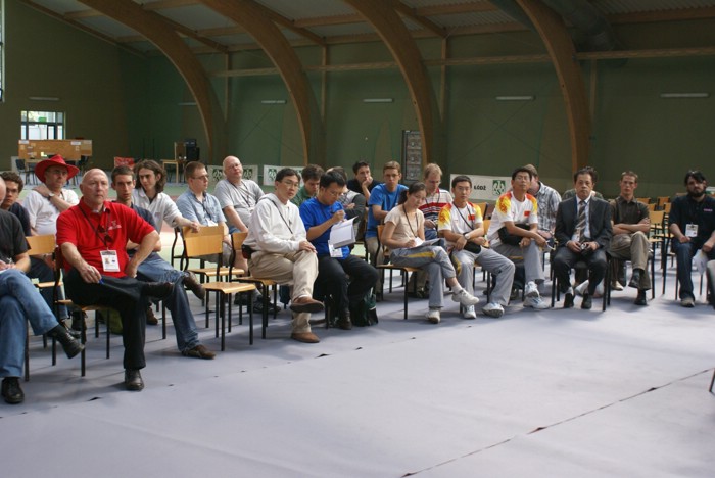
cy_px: 239
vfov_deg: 29.9
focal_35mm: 45
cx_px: 358
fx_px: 894
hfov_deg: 43.6
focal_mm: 30
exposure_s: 1/80
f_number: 5.6
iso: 400
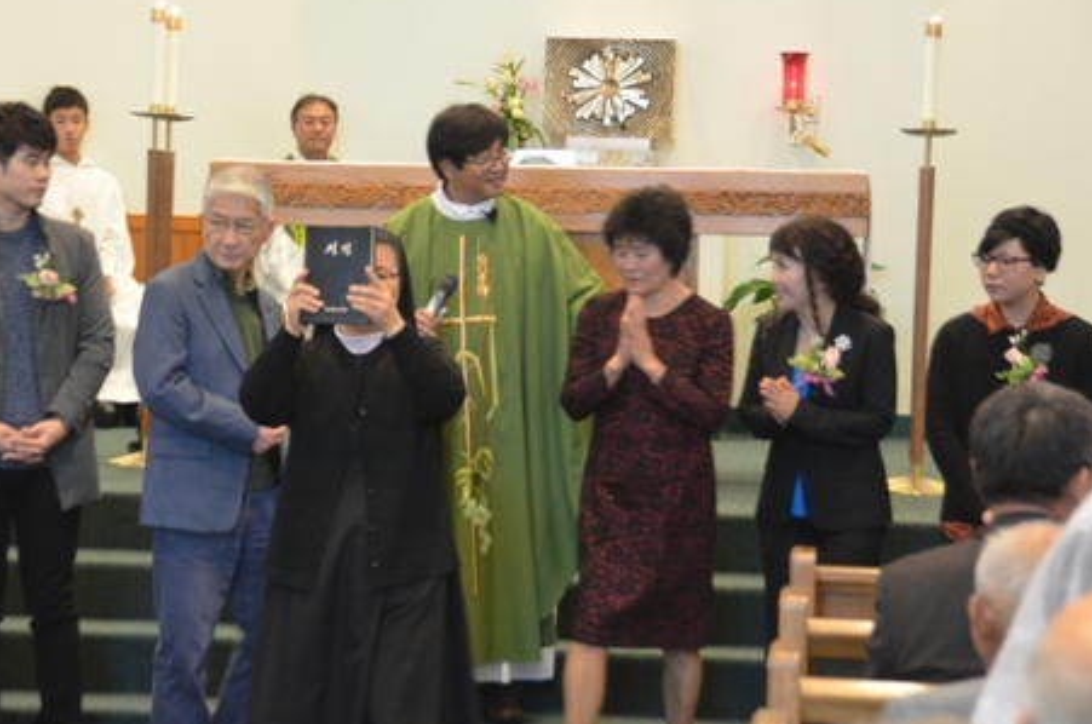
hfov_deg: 15.5
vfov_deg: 10.3
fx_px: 3997
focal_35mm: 132
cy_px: 324
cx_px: 329
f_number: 4.8
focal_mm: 62
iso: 1600
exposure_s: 1/25
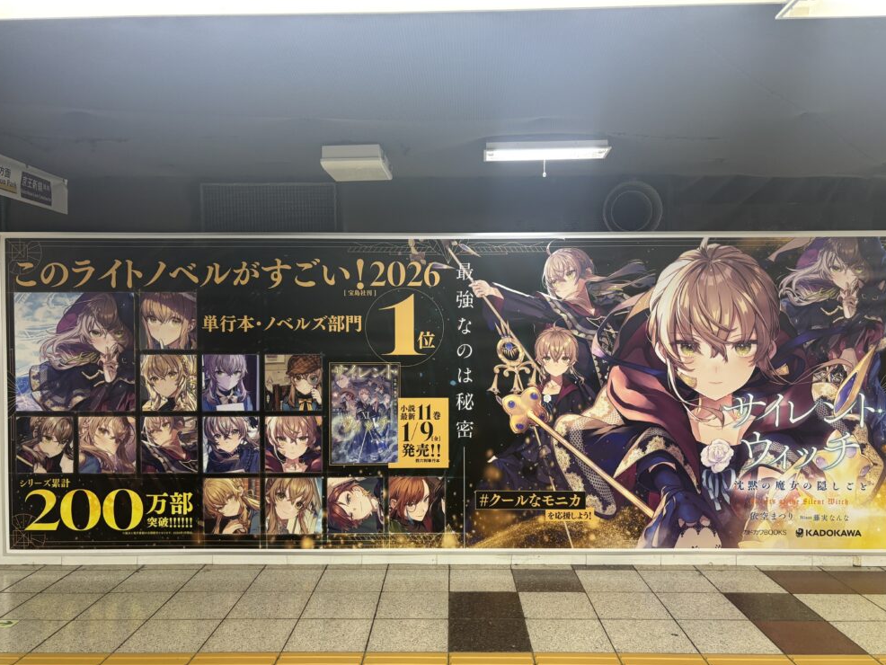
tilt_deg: -1.8
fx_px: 691
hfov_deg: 65.3
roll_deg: -0.7
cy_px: 344
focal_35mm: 27
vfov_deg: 51.4
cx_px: 449
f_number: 1.6
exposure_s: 1/50
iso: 125
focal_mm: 5.96
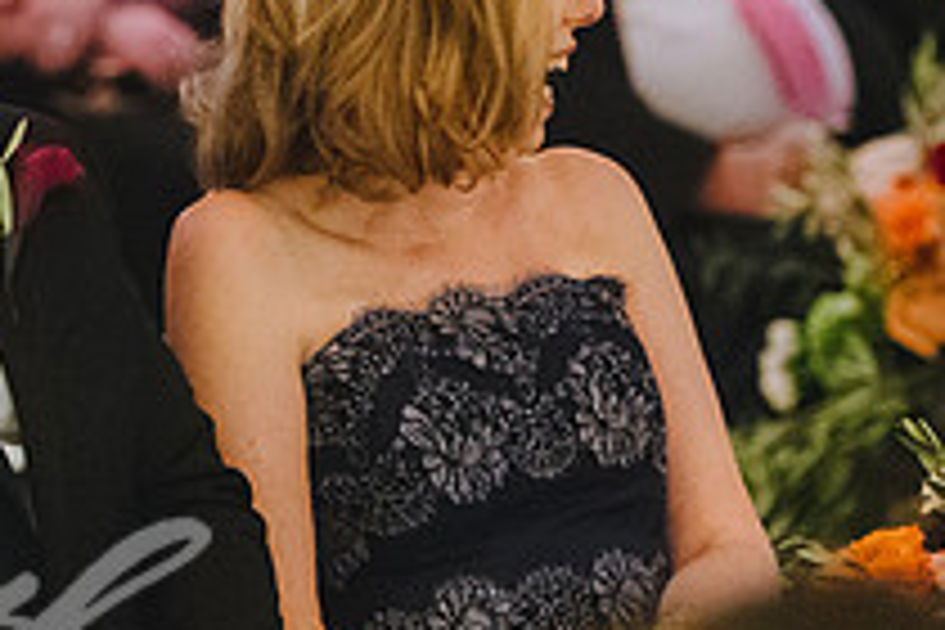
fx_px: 9423
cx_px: -50
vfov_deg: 3.8
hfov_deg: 5.7
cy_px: 263
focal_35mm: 359
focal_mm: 130
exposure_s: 1/160
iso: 10000
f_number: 2.8
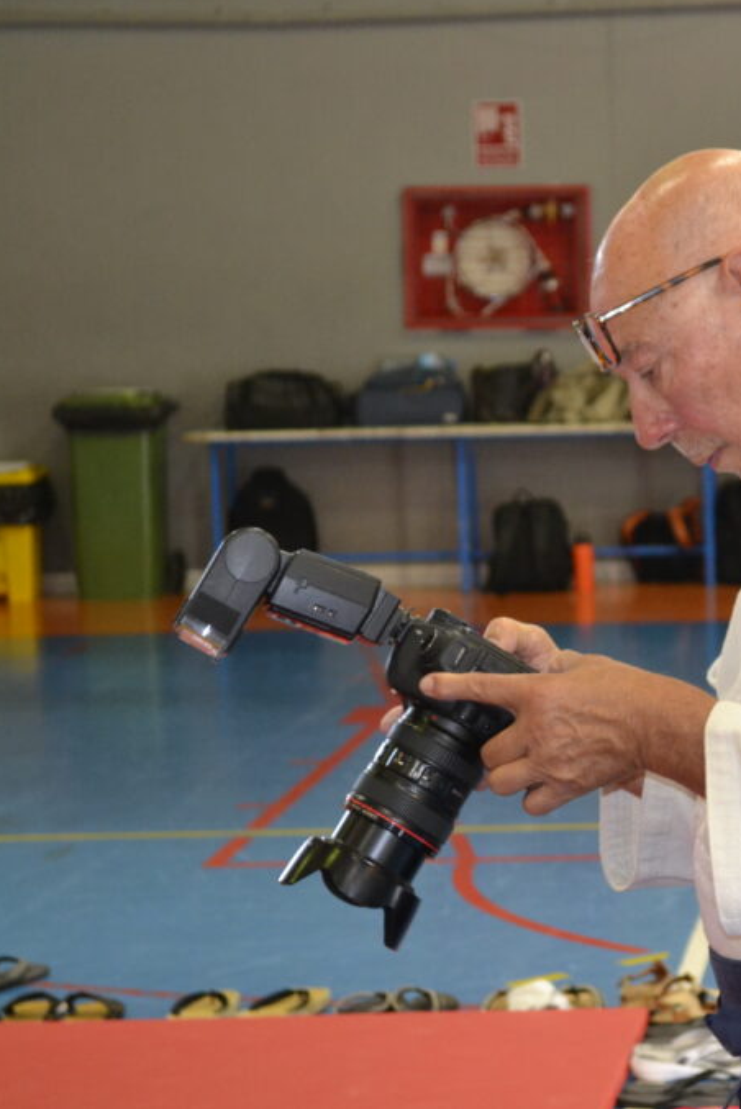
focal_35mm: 125
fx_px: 3848
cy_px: 551
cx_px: 831
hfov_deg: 10.8
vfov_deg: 16.4
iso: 1600
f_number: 5.6
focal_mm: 55
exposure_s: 1/60
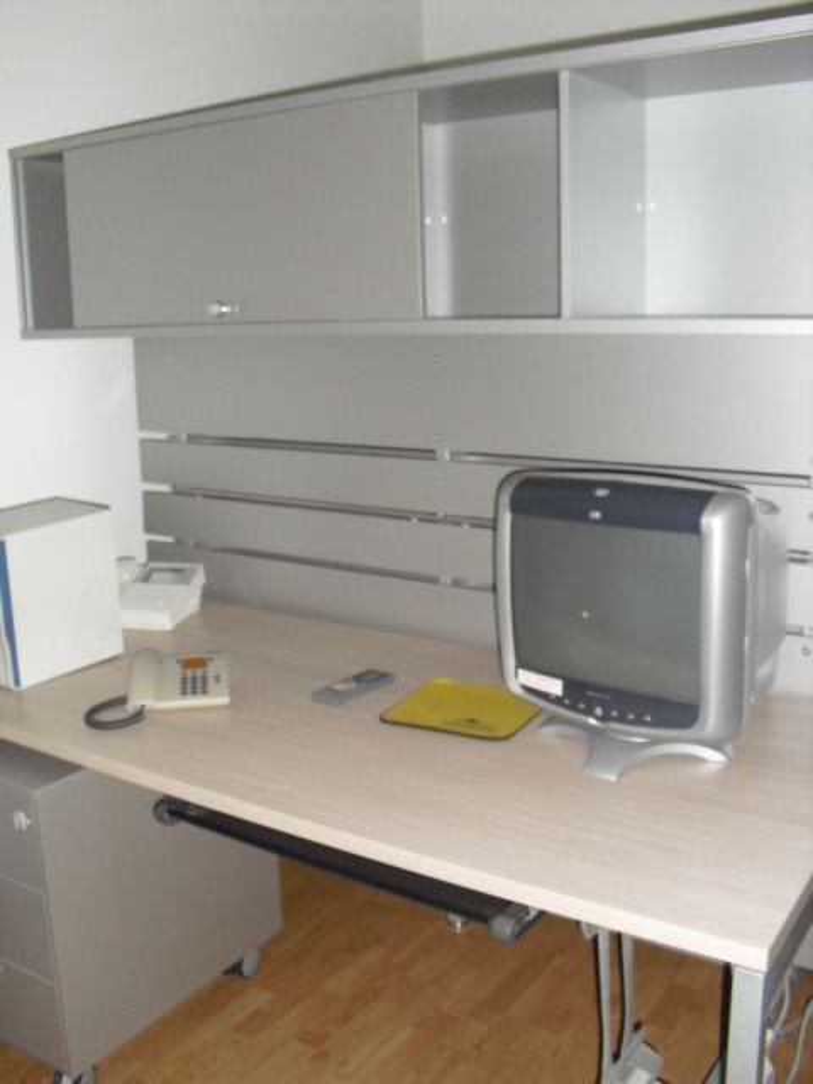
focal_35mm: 36
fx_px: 1127
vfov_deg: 51.4
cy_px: 542
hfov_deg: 39.7
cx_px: 406
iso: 400
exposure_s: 1/60
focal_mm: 6.3
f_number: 3.1
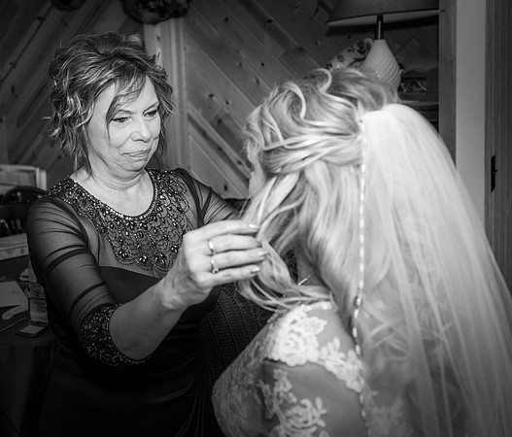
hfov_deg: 40.4
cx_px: 155
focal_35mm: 44
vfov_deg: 35.1
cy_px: 144
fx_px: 683
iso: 100
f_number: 2.8
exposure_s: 1/50
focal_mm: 28
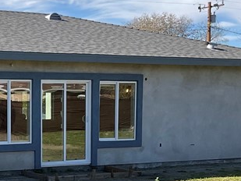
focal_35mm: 96
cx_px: -25
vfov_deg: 15.3
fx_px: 669
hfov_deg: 19.6
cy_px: 141
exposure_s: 1/1534
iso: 16
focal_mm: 3
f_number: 1.8
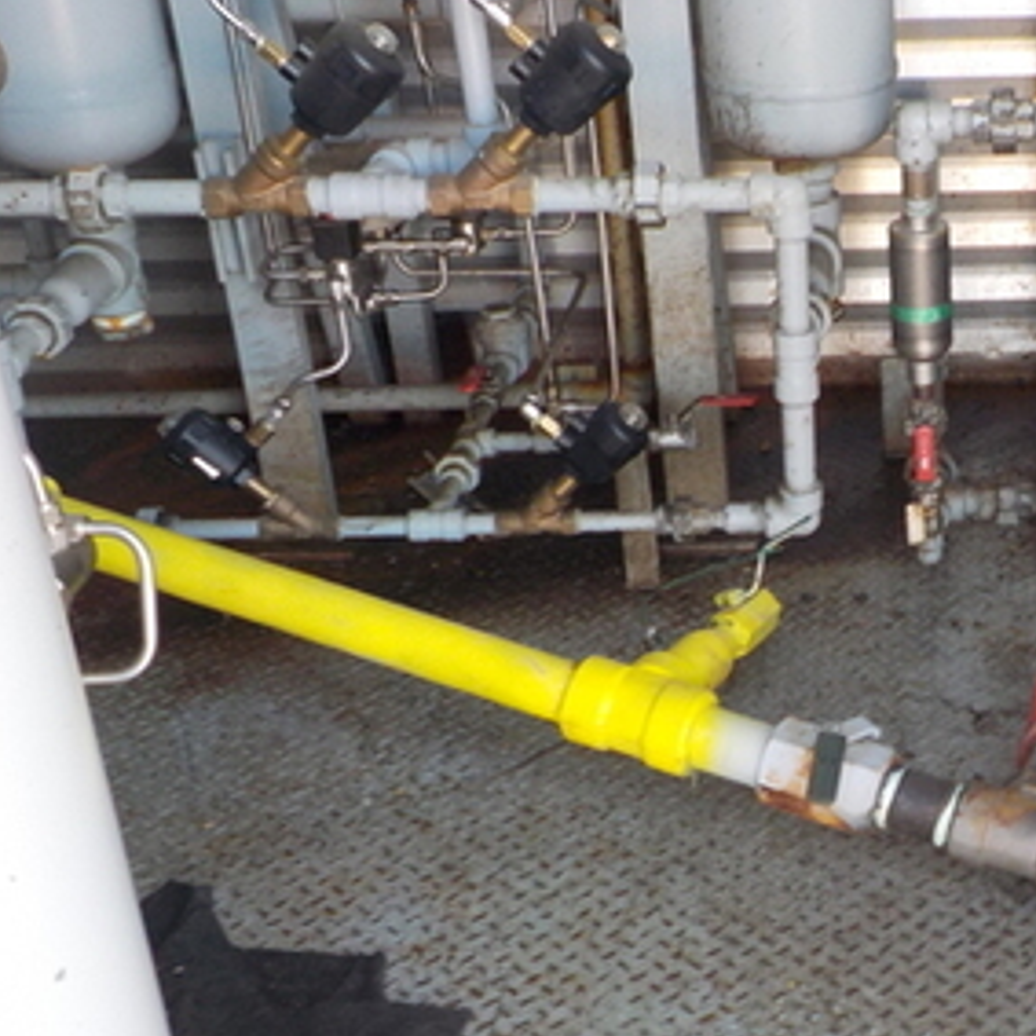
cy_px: 575
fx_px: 2032
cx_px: 1036
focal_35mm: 60
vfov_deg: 28.6
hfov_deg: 27.0
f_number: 3.3
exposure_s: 1/30
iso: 160
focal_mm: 4.1
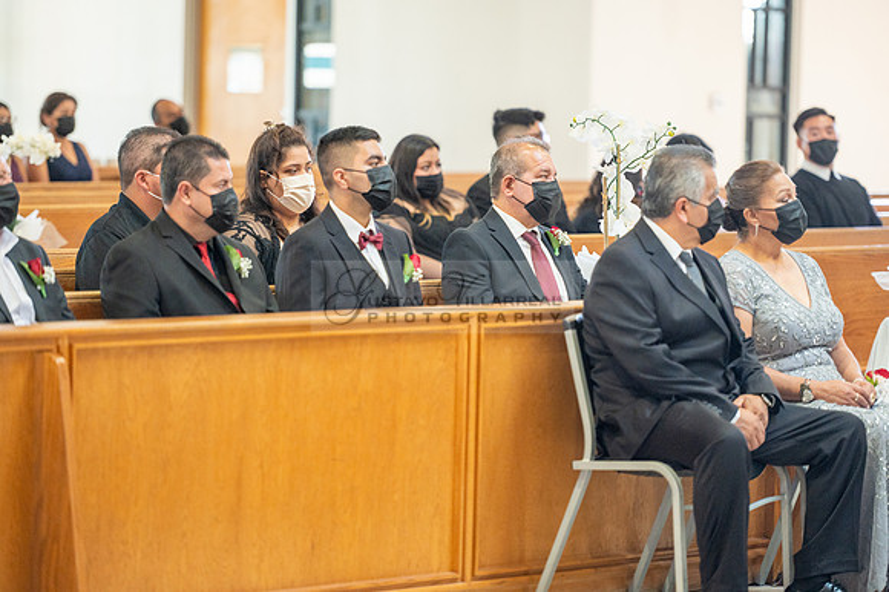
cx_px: 444
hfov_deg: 11.4
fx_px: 4442
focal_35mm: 180
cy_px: 296
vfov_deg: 7.6
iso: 1600
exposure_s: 1/200
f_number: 2.8
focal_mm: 180
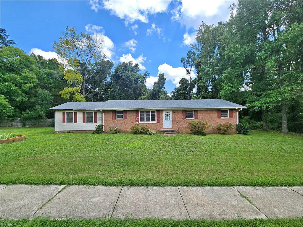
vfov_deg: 89.9
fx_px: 114
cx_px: 152
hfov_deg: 106.2
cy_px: 114
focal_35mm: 13
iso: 50
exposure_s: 1/1347
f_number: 2.2
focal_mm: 2.2
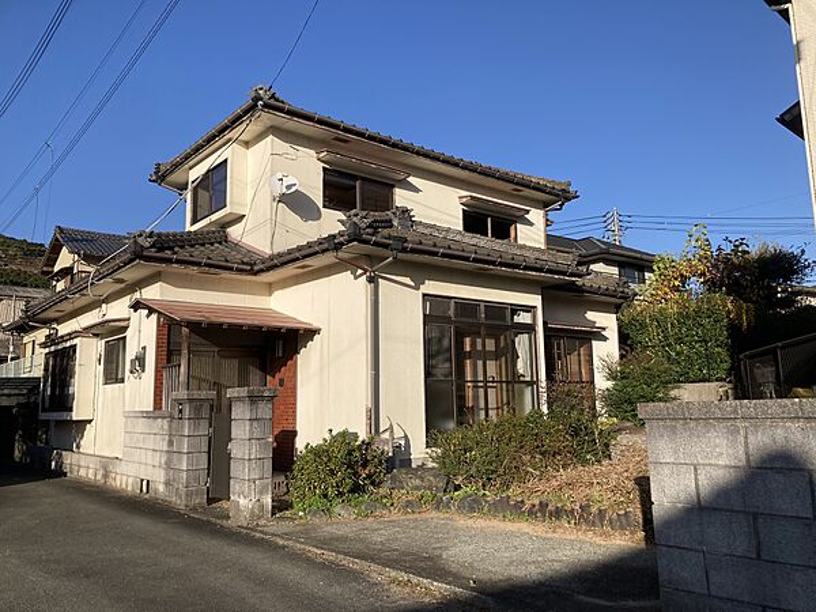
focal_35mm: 28
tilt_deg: +11.1
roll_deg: +1.2
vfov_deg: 49.7
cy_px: 306
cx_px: 408
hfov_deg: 63.4
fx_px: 660
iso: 20
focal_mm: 3.99
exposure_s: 1/2183
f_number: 1.8
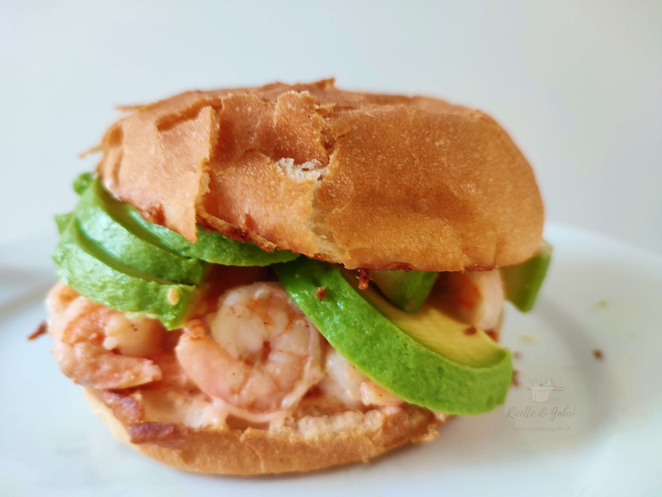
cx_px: 331
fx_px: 478
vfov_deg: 54.9
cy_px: 248
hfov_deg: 69.4
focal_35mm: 25
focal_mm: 6.04
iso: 736
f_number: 1.9
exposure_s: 1/33
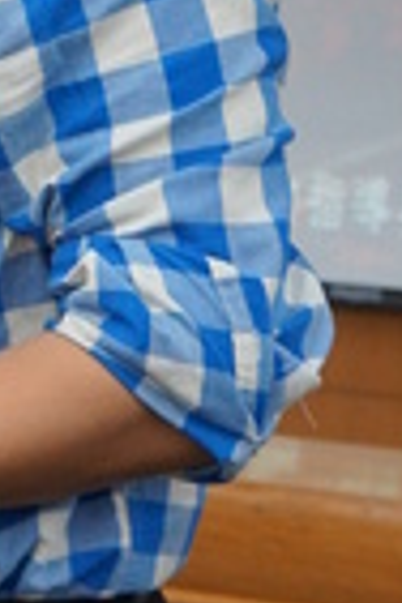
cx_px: -528
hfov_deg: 8.5
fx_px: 2496
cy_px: 346
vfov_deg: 13.8
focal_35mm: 149
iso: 1600
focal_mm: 20
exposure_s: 1/160
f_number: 4
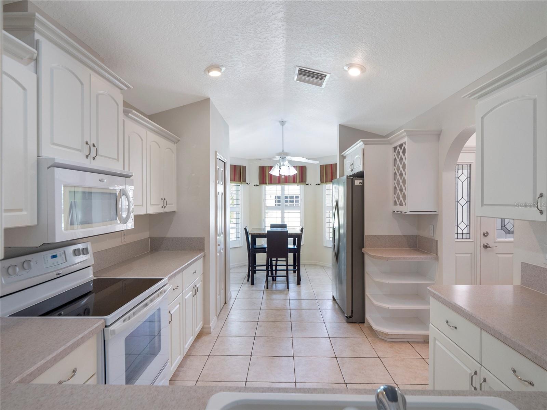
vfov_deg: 71.6
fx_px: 284
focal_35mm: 18
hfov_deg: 87.8
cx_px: 274
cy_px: 205
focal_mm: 9
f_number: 3.2
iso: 400
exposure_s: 1/60
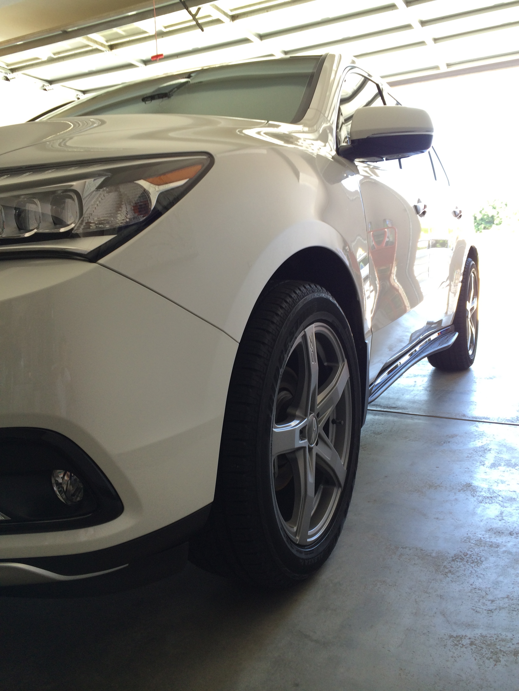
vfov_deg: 60.0
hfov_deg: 46.8
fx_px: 600
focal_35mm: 30
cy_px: 346
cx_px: 260
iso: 40
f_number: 2.2
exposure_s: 1/40
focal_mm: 4.12
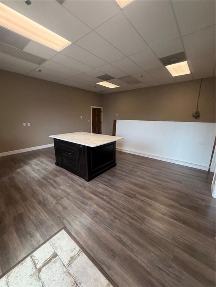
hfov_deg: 85.7
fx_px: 116
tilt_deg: -10.8
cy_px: 144
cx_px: 108
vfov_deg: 102.1
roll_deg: -0.3
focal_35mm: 14
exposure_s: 1/120
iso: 320
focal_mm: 2.22
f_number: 2.2
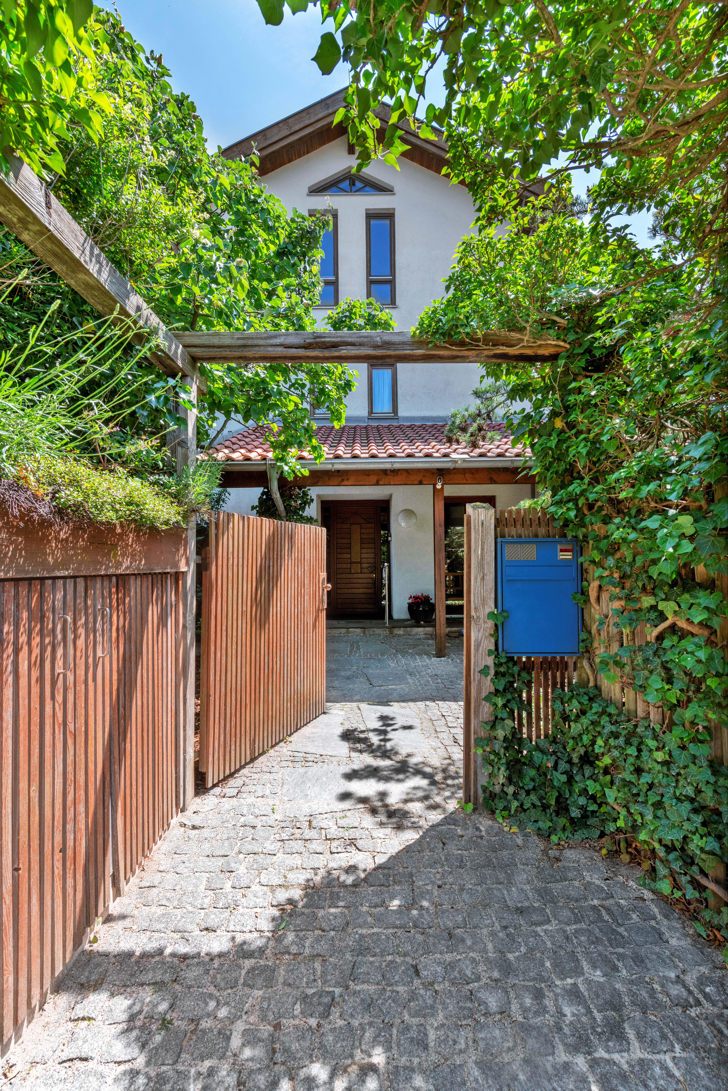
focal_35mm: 15
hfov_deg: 77.3
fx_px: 455
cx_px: 364
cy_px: 546
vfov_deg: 100.4
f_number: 11
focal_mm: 15
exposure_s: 1/200
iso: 200
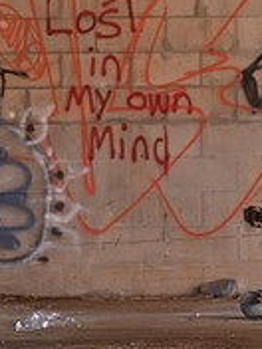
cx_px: 270
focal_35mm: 635
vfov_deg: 3.1
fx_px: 6408
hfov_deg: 2.3
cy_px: 10
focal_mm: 200
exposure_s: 1/60
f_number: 3.2
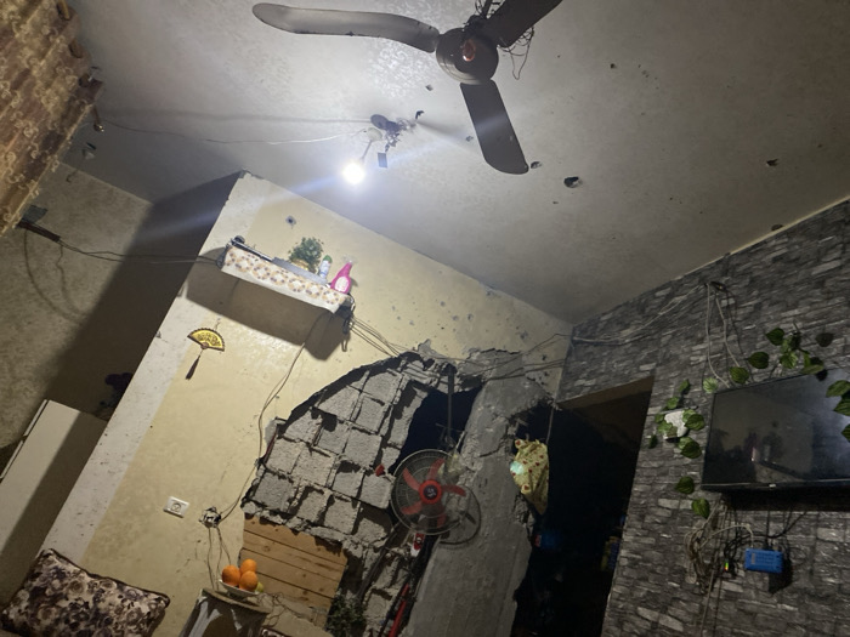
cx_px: 425
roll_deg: -19.6
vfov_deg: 53.1
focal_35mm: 26
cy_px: 318
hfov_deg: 67.3
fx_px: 638
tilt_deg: +20.9
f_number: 1.8
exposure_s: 1/33
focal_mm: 4.25
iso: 640
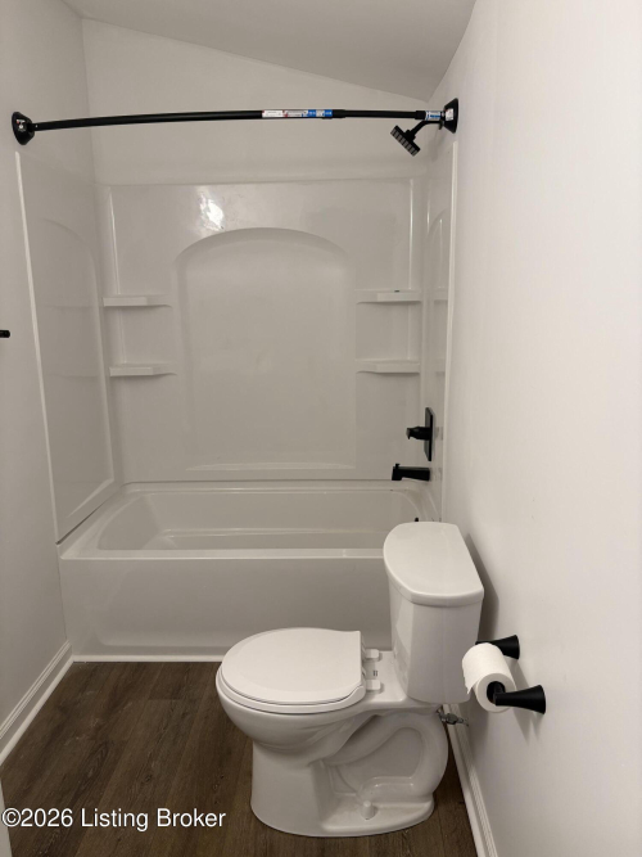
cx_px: 321
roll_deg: +0.8
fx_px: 643
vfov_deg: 67.3
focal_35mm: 26
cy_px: 428
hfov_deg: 53.0
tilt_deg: -12.0
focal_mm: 5.96
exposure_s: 1/120
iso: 125
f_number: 1.6
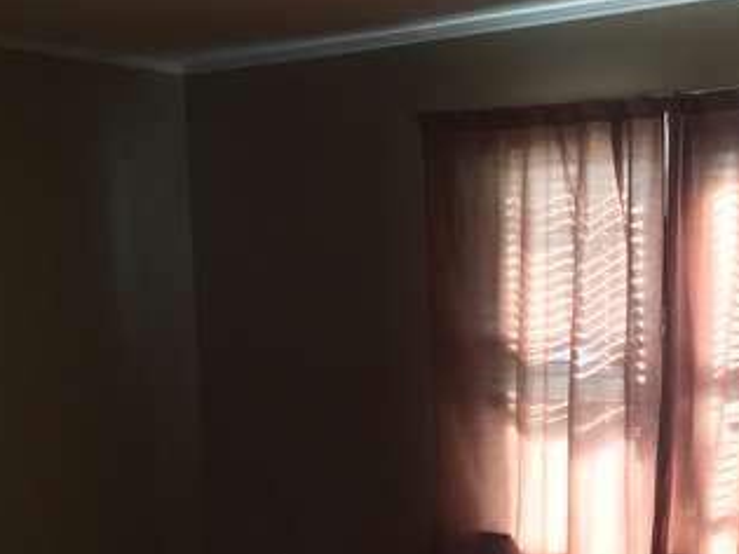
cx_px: 587
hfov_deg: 31.9
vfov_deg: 24.6
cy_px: 404
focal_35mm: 59
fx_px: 1259
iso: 125
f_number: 2.2
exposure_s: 1/30
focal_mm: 4.15
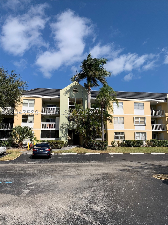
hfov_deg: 53.1
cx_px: 84
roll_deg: -0.6
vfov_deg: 67.3
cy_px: 112
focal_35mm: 26
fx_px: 168
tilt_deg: +10.3
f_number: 1.8
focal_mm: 4.25
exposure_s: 1/4098
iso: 25
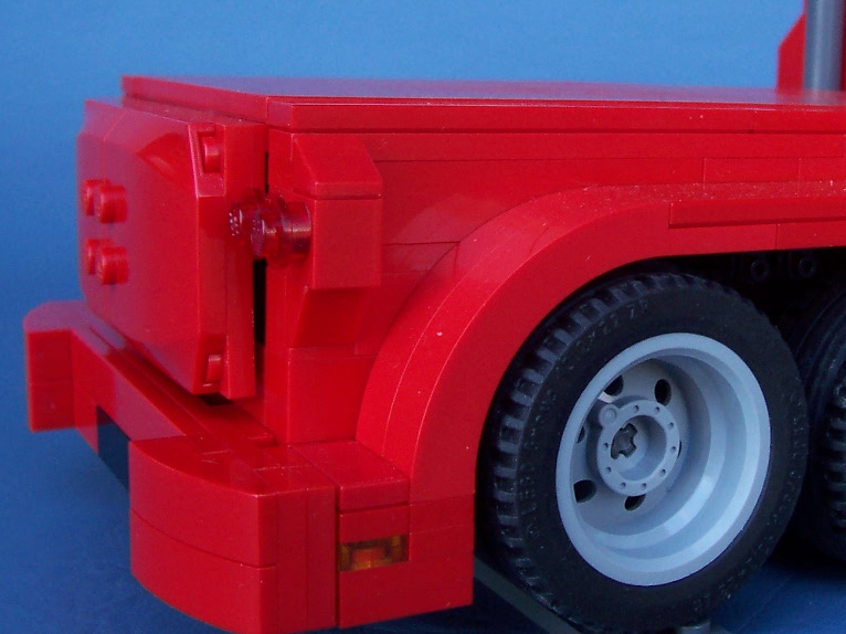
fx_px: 1417
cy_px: 255
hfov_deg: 32.6
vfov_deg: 25.2
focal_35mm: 58
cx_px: 637
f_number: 2.8
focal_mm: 5.6
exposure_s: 1/90
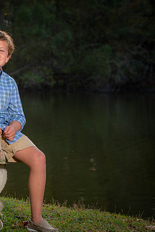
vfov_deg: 15.6
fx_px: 845
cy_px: 117
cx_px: -22
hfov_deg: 10.3
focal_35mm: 131
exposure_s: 1/250
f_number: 5.6
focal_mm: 85
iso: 250
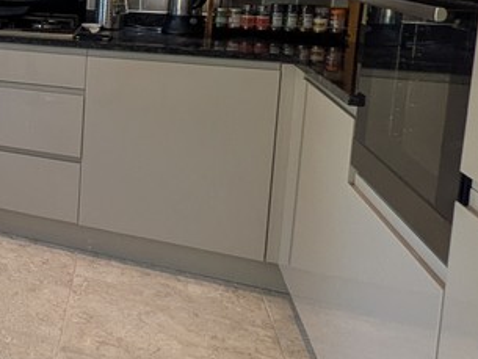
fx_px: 649
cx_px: -251
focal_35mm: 47
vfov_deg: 29.3
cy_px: 21
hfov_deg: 27.2
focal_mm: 1.83
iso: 49
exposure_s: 1/104
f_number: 2.2
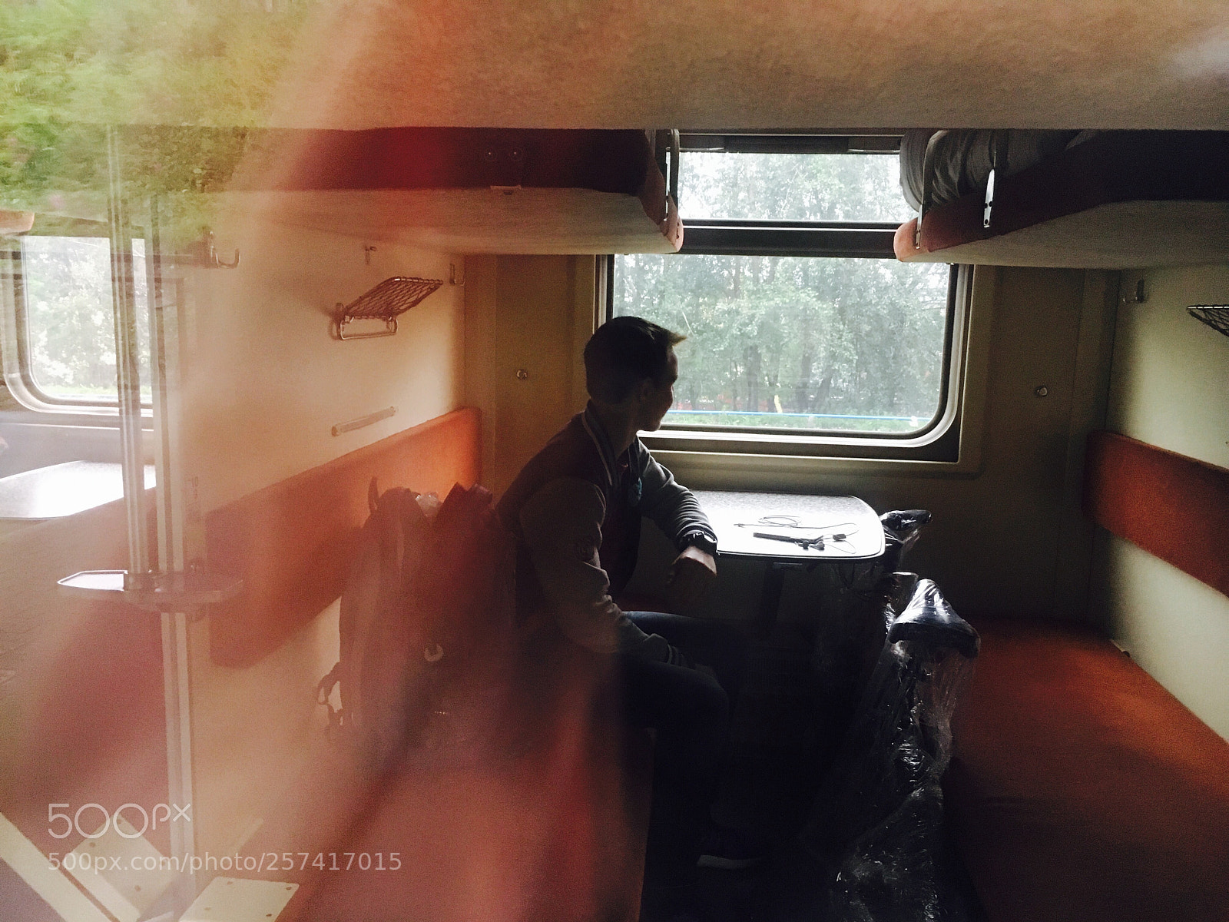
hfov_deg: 61.7
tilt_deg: -8.9
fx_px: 1030
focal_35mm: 29
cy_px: 461
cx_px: 614
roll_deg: -2.7
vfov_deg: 48.2
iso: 200
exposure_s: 1/25
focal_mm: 4.15
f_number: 2.2
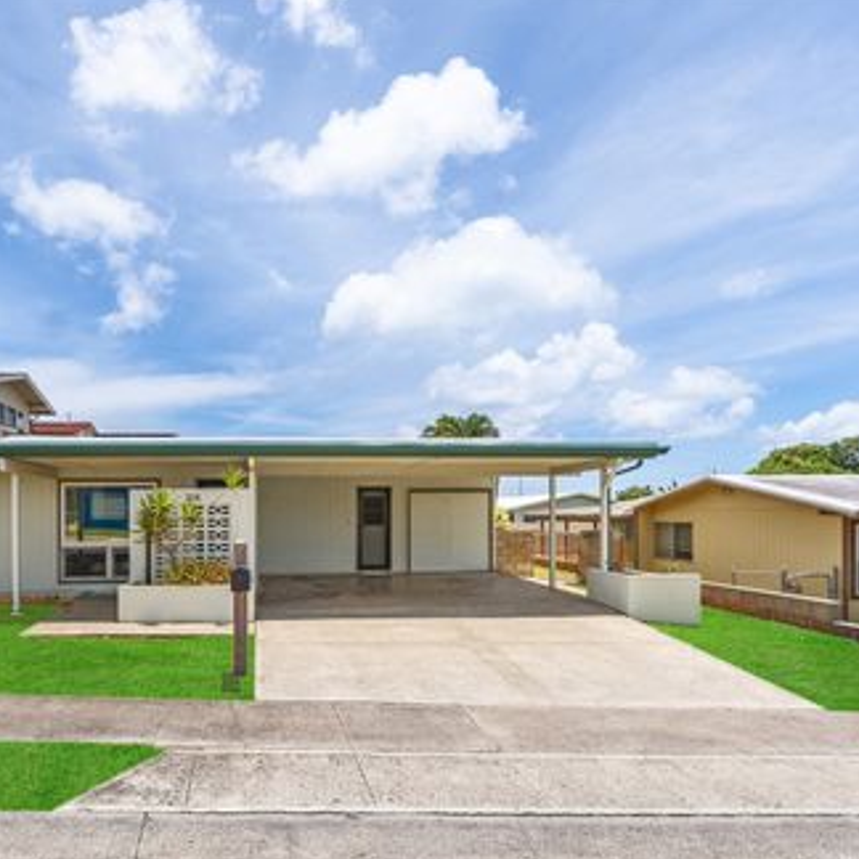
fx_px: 608
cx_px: 292
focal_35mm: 22
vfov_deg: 70.5
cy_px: 426
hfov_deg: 68.6
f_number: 8
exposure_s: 1/1250
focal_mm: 11
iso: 100
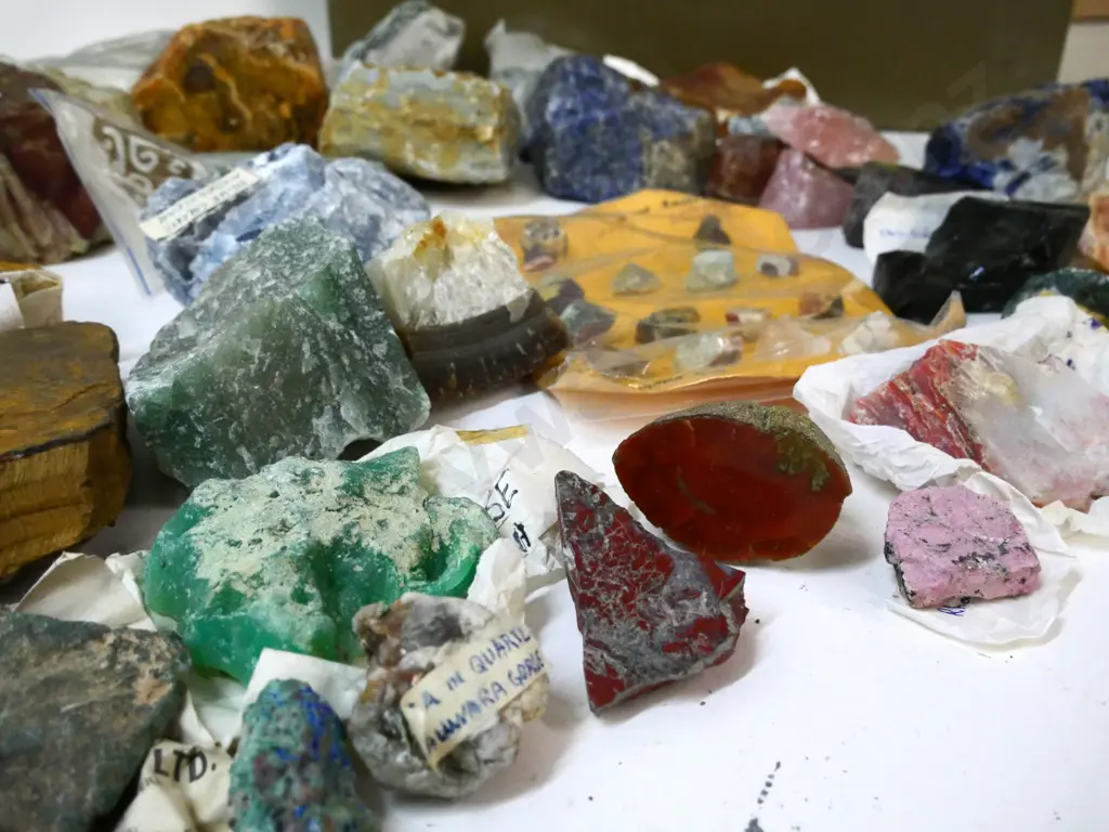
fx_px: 1089
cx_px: 554
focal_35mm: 34
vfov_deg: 41.8
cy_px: 416
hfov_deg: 54.0
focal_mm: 17
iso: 3200
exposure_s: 1/200
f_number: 5.6
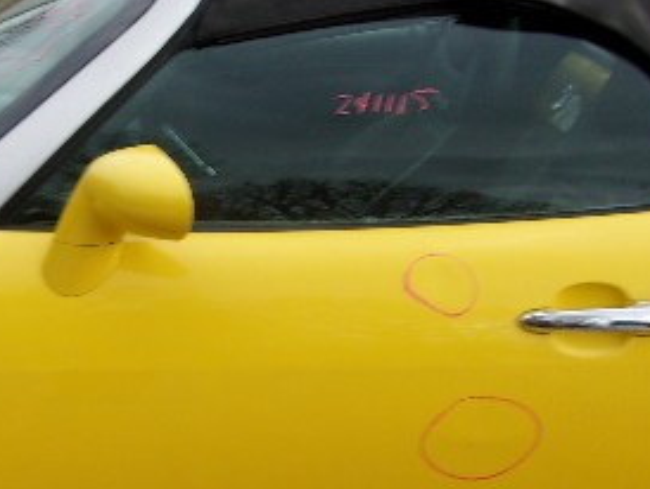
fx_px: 1184
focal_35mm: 63
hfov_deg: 30.4
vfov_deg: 23.3
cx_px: 192
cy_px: 299
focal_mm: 4.9
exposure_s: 1/38
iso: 80
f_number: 10.4
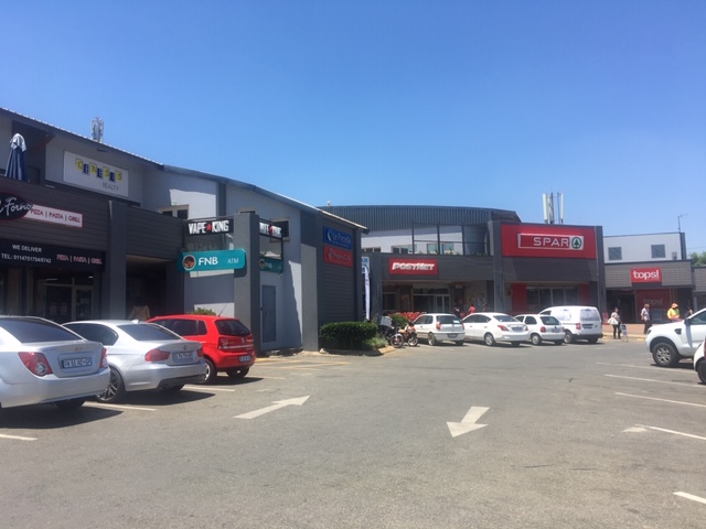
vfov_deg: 48.2
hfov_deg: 61.7
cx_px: 353
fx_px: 591
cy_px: 264
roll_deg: +1.7
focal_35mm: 29
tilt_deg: +4.8
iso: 25
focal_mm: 4.15
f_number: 2.2
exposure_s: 1/1183
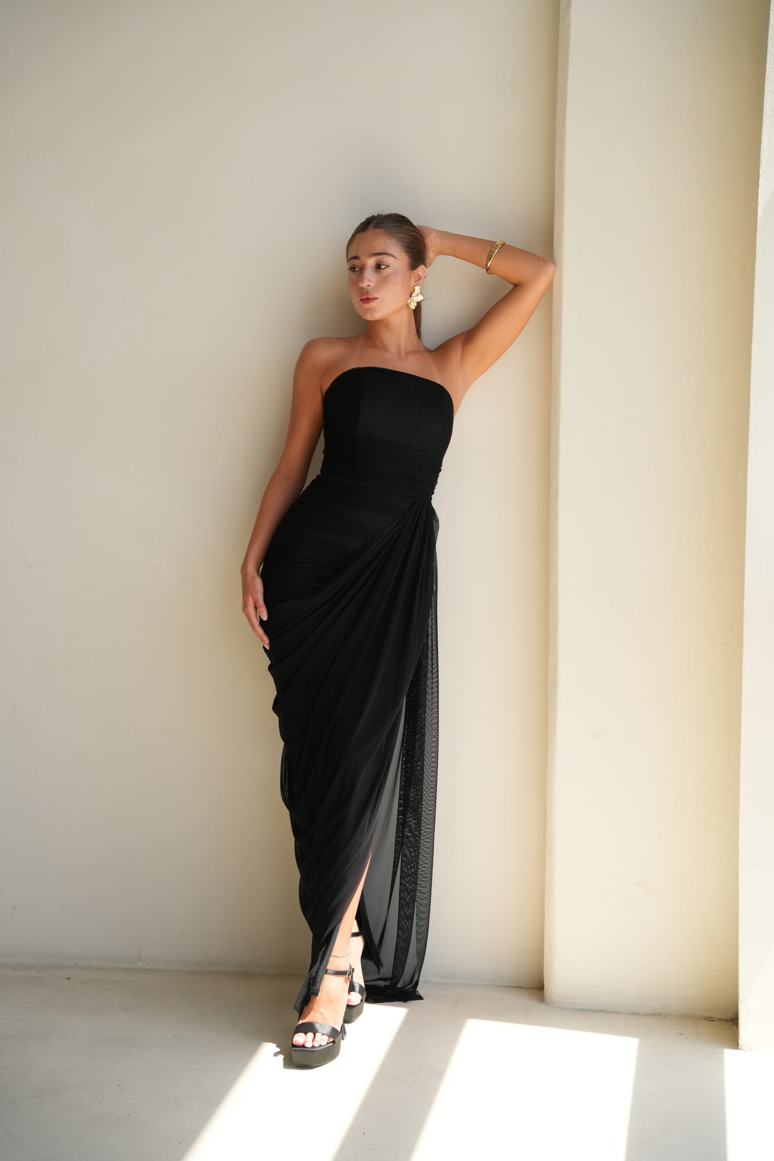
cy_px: 580
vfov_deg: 36.9
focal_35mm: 54
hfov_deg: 25.1
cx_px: 387
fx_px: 1741
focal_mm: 54
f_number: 4
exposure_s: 1/640
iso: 800
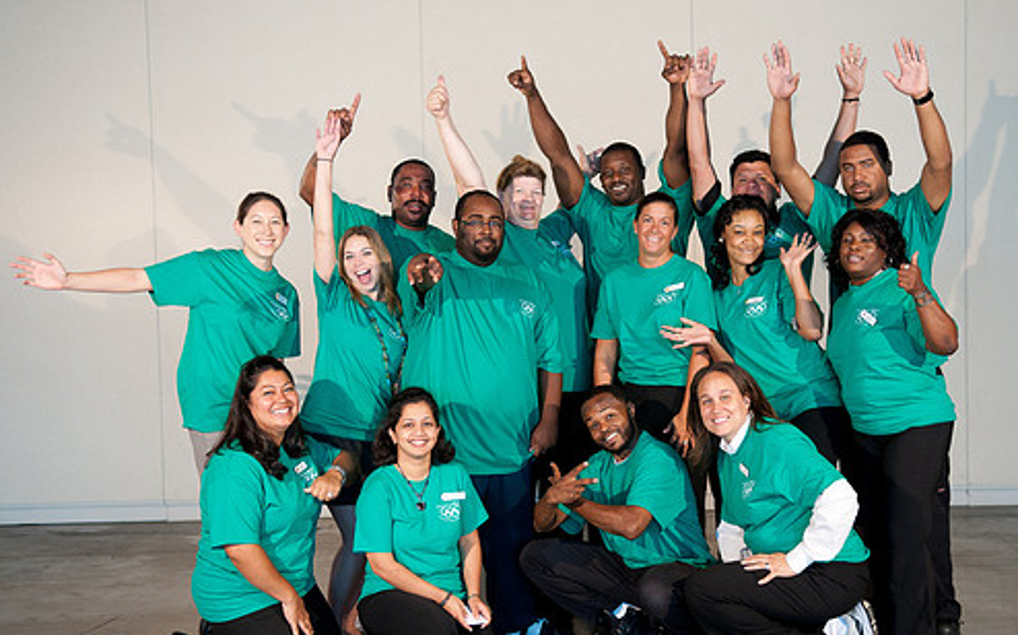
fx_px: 1691
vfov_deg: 21.2
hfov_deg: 33.5
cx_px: 544
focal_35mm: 61
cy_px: 349
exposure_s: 1/60
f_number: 2.8
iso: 500
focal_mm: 34
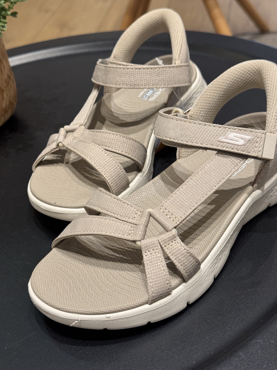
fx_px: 512
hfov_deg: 30.3
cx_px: 138
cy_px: 185
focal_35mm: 48
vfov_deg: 39.7
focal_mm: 6.76
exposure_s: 1/50
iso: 125
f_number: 1.78
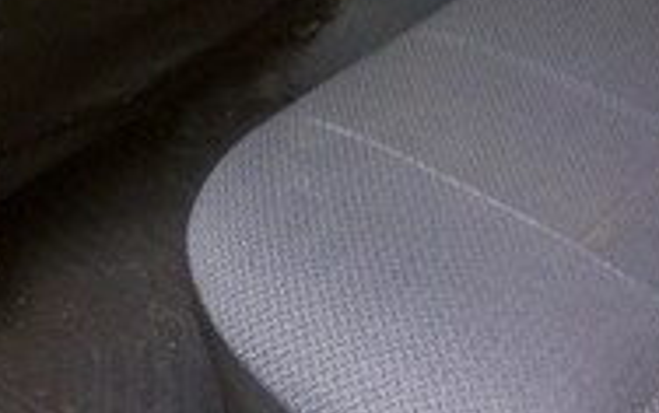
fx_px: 1456
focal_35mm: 81
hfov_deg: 25.4
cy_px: -196
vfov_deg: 15.0
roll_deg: +1.3
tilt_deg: -21.4
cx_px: 238
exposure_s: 1/50
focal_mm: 4.15
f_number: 2.2
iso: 50
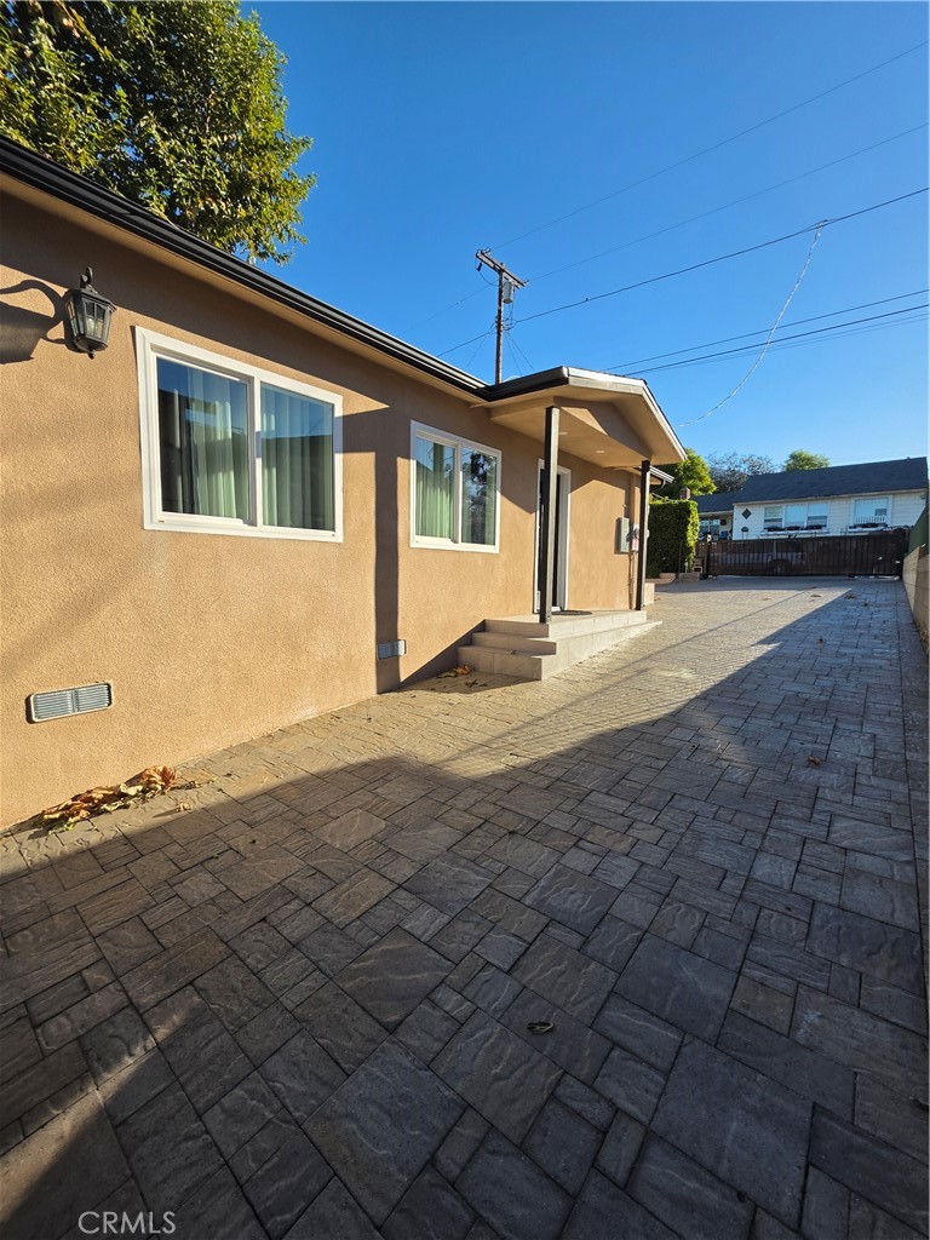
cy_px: 620
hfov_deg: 89.9
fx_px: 466
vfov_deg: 106.2
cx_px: 465
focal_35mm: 13
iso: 40
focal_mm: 2.2
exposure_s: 1/1132
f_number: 1.9
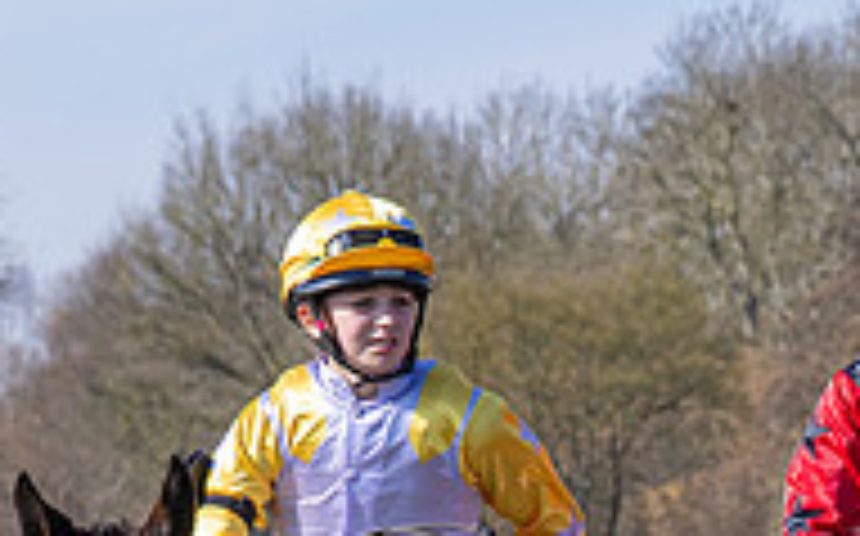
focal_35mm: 396
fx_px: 9273
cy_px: 784
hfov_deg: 5.3
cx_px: 839
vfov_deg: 3.3
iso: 200
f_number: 5
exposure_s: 1/1250
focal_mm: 70
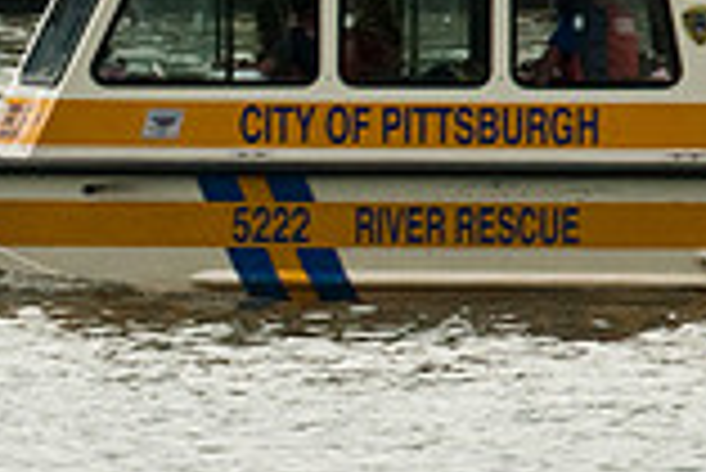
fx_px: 12170
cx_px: 387
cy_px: 405
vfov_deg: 2.2
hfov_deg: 3.3
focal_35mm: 620
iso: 200
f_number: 9
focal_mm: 112
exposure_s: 1/200
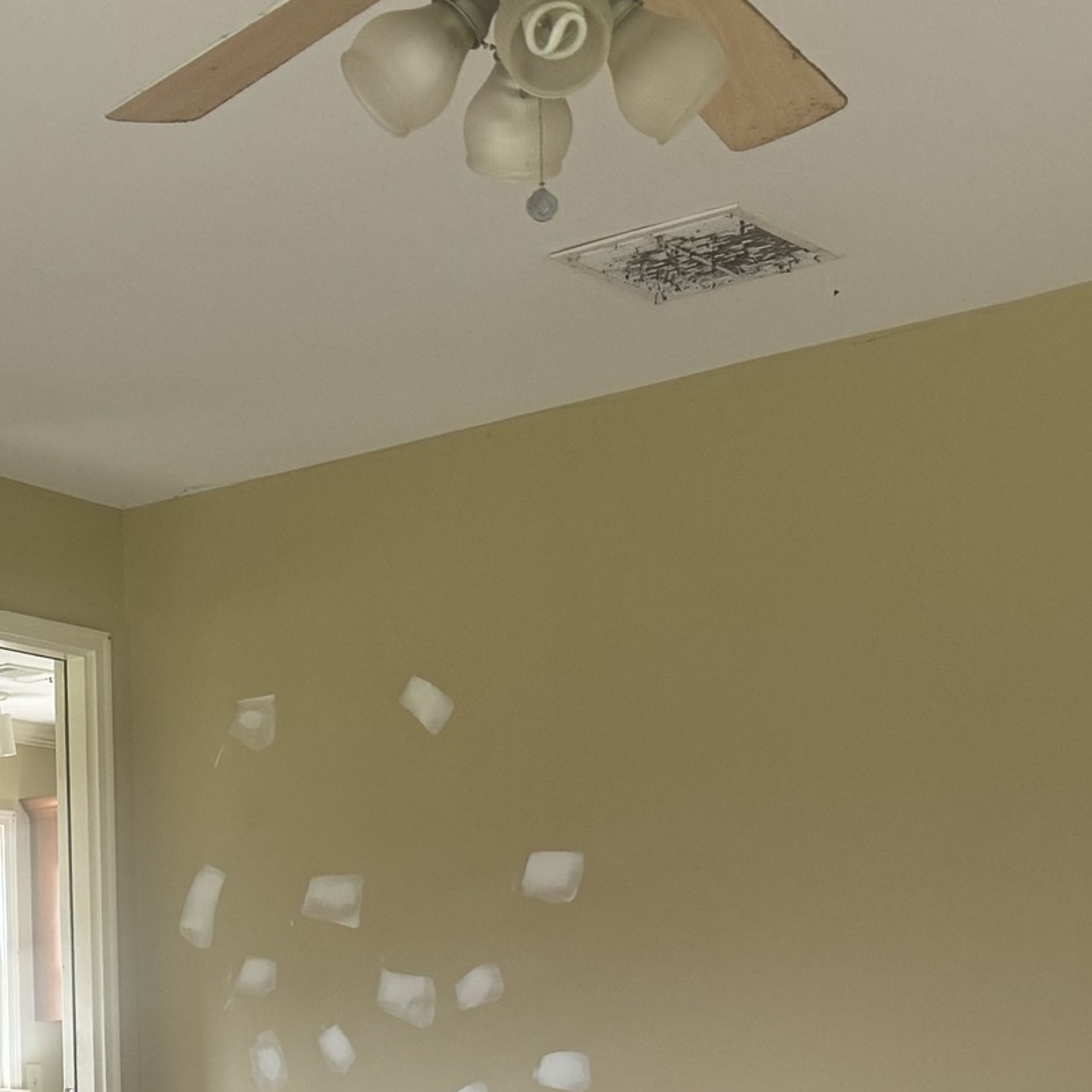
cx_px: 199
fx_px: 2891
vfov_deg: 20.3
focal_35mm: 81
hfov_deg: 21.1
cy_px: 1241
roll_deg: +0.8
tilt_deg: -1.6
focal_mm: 6.76
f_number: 1.78
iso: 125
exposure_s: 1/121
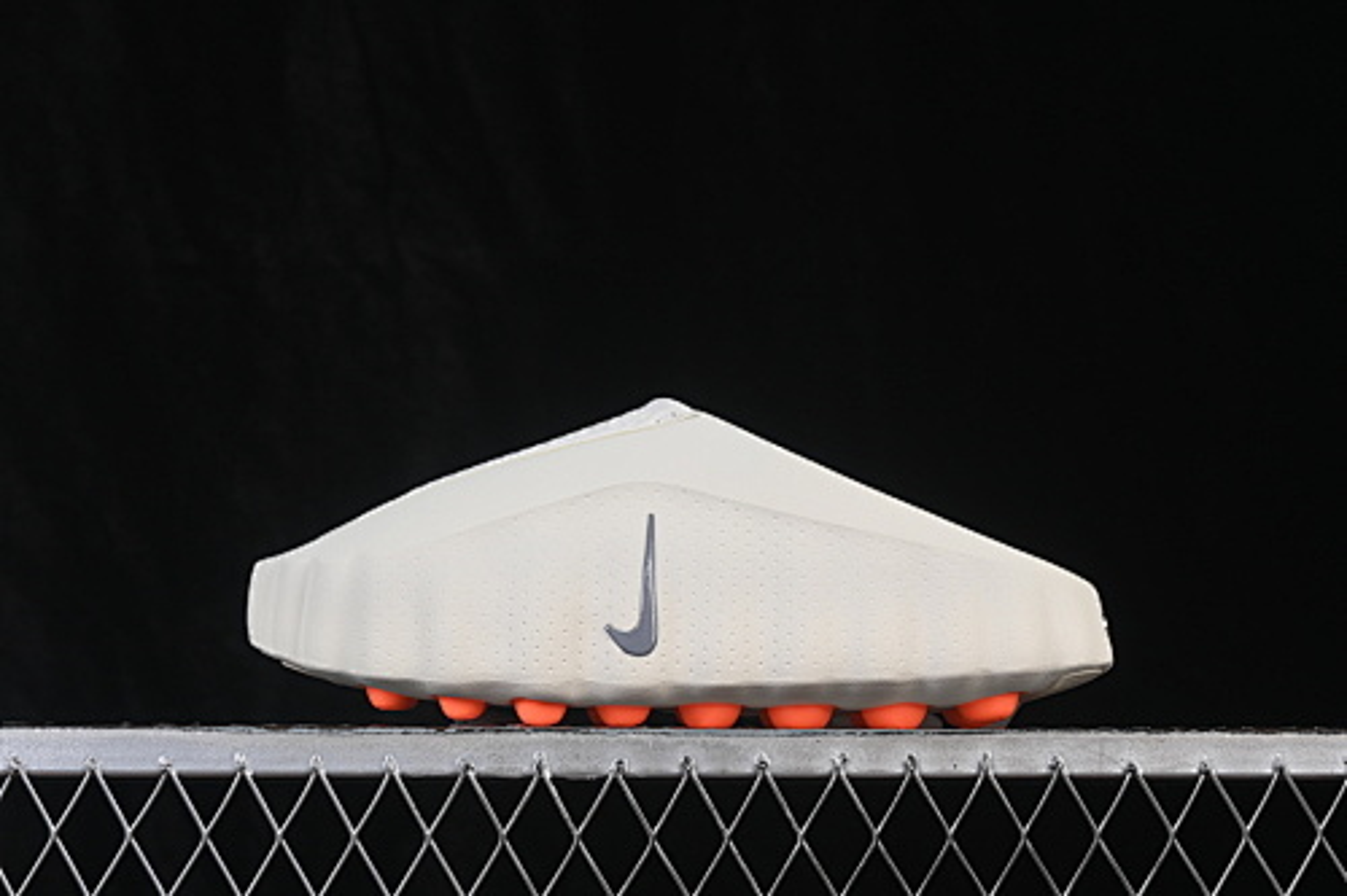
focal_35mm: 75
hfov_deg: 27.0
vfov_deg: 18.2
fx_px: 2805
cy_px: 448
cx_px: 674
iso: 160
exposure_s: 1/80
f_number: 8
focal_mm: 50
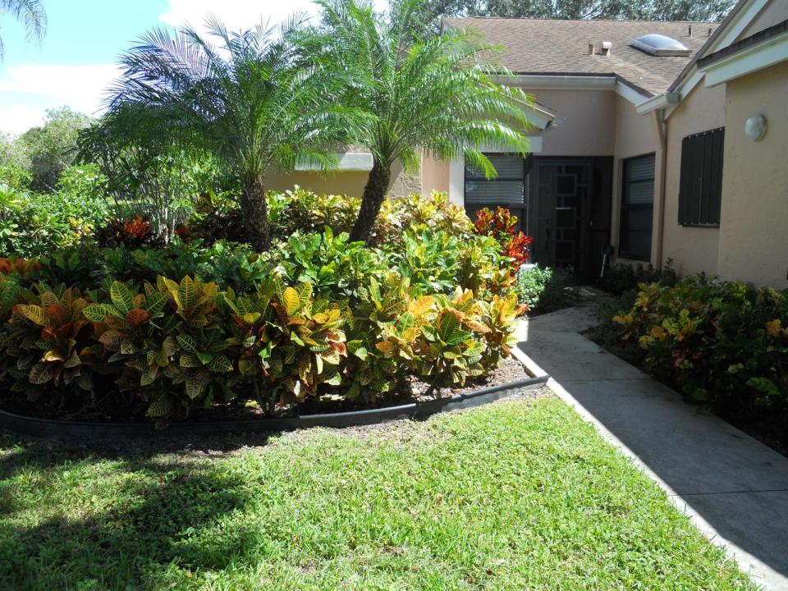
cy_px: 296
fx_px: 637
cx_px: 394
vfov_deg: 49.7
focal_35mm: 28
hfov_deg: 63.4
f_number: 2.7
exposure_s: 1/500
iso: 80
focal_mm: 5
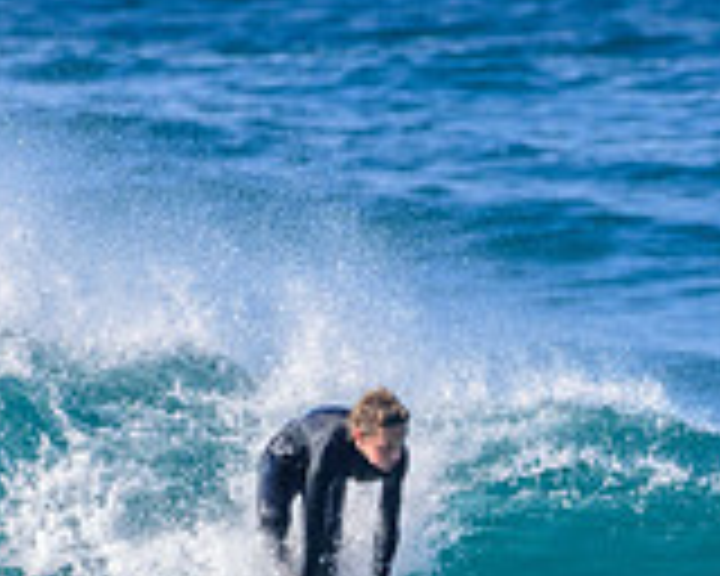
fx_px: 54488
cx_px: 567
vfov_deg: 0.6
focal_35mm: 2557
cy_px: 713
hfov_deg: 0.8
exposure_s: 1/2000
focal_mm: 500
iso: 450
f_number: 5.6
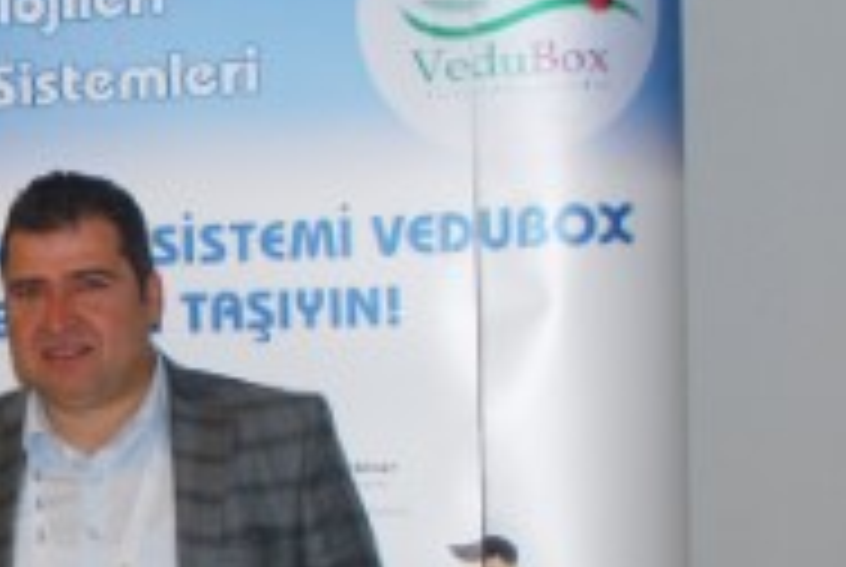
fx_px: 2871
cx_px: -252
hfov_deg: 15.9
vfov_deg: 11.2
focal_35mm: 122
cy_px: 560
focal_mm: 18
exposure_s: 1/60
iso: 200
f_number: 3.5
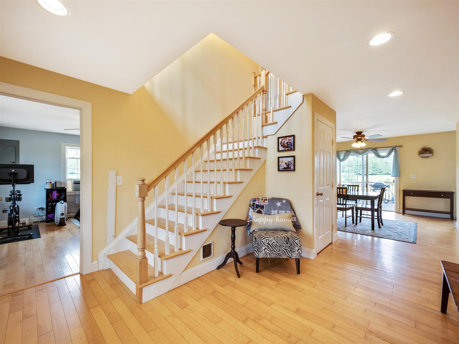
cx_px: 230
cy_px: 172
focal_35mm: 14
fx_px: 186
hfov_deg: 102.1
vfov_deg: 85.7
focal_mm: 7
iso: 800
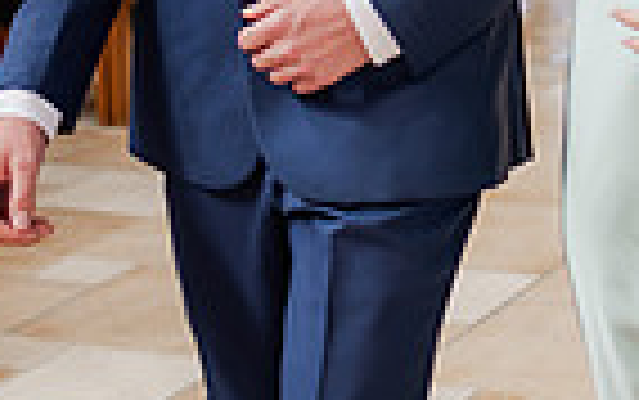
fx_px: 2806
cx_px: 608
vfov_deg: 7.9
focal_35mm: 161
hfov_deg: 12.9
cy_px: -301
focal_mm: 50
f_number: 3.2
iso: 400
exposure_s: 1/250
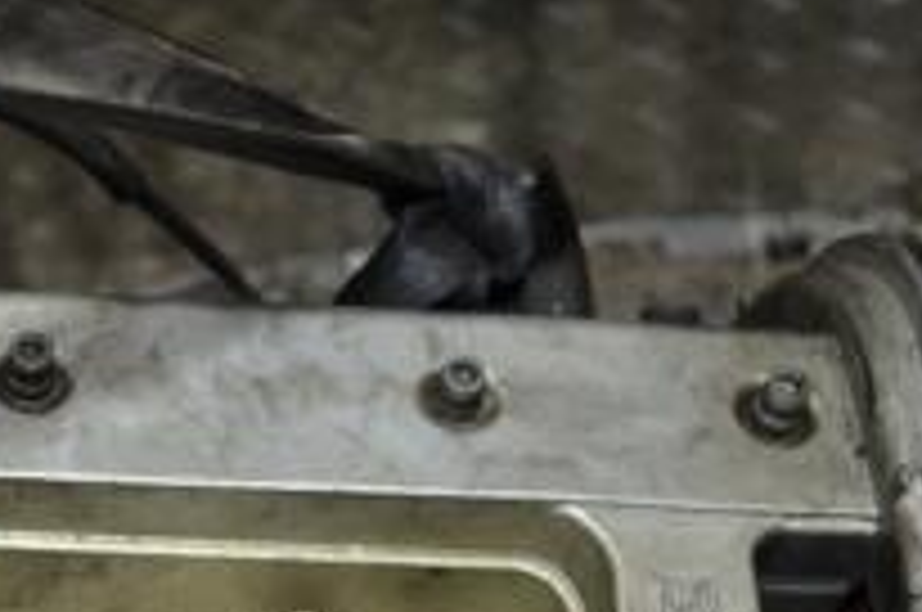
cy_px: 752
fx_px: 2250
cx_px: -9
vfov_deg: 14.9
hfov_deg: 22.2
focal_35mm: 88
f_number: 3.8
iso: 560
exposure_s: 1/60
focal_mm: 20
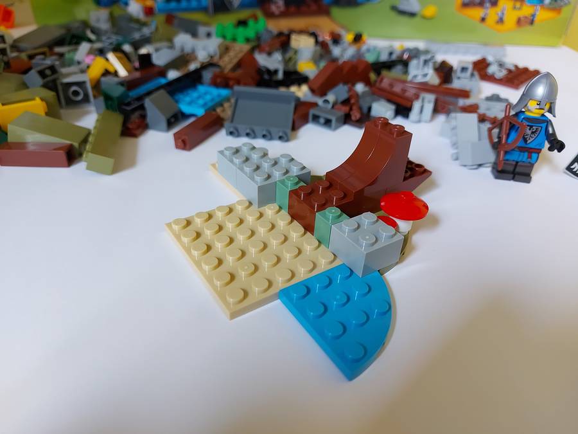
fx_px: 401
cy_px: 217
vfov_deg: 56.8
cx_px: 289
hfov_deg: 71.6
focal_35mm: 24
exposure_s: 1/50
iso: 200
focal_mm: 5.23
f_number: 1.8
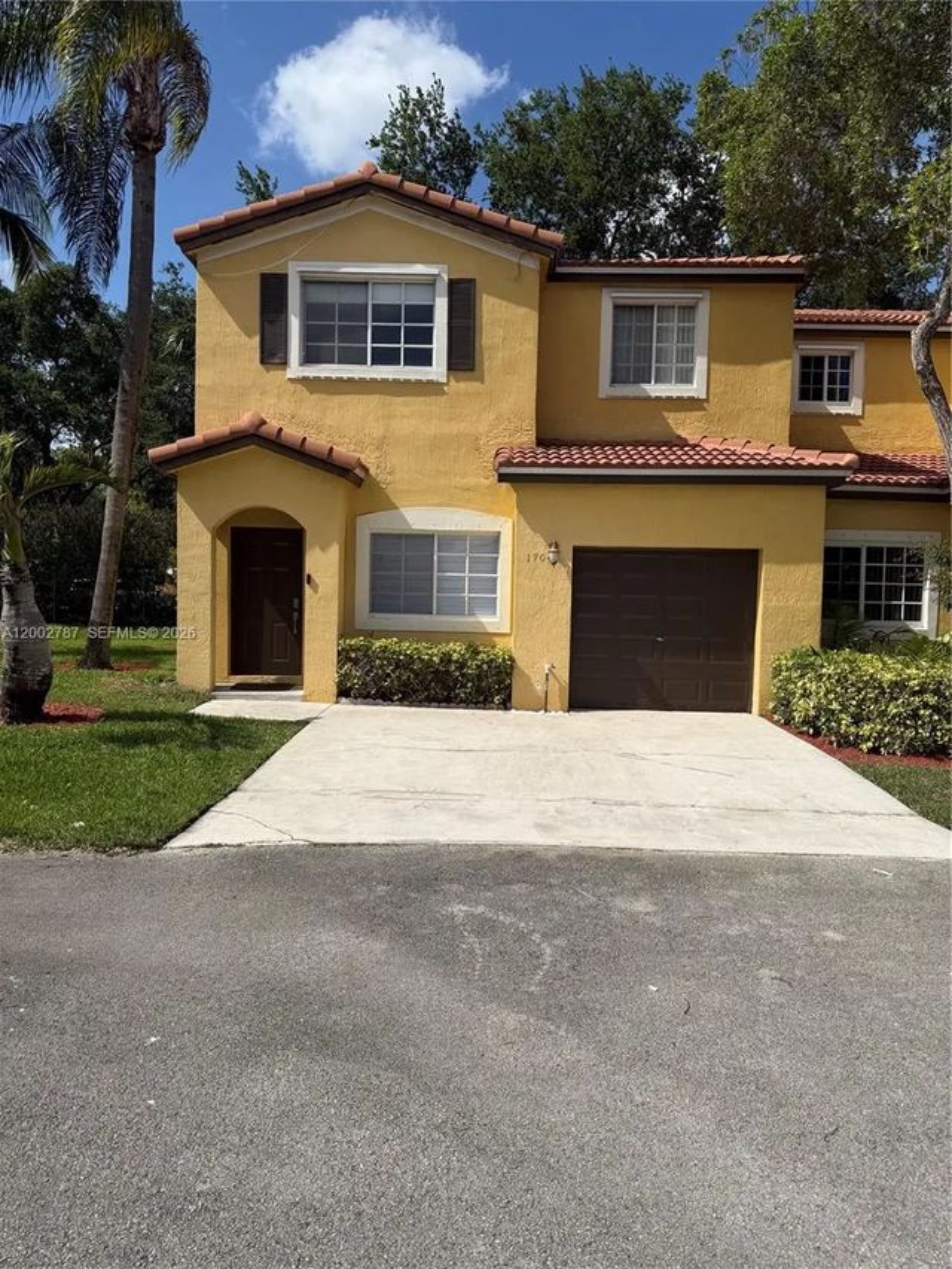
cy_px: 634
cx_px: 476
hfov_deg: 56.8
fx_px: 880
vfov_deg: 71.6
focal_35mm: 24
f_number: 1.78
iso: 80
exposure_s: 1/7353
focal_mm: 6.76
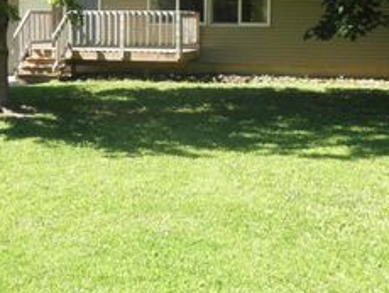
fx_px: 855
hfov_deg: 25.6
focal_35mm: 76
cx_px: 189
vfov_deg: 19.2
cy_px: 52
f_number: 3.2
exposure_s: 1/200
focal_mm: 6.1
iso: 64
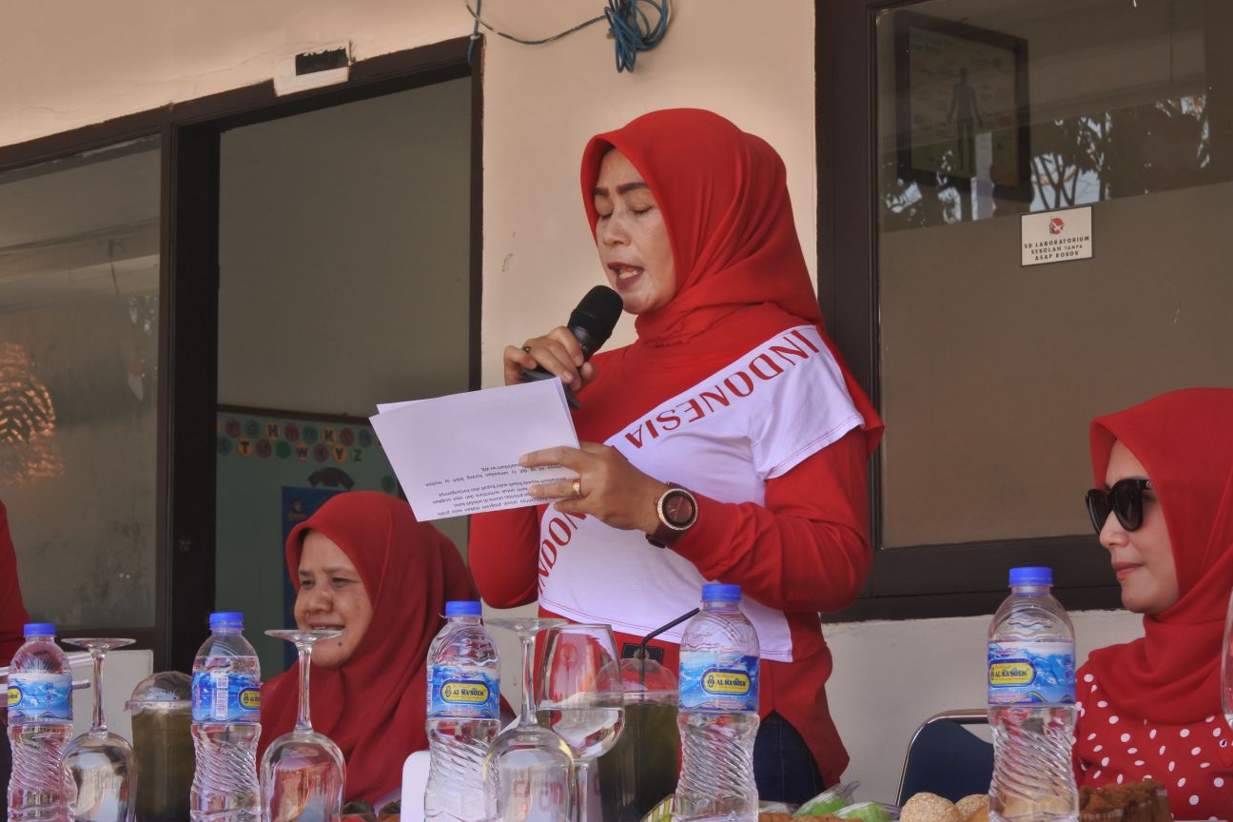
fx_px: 2980
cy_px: 409
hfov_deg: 23.4
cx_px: 579
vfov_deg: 15.7
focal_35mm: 87
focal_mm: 30
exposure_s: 1/125
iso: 320
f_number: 7.1
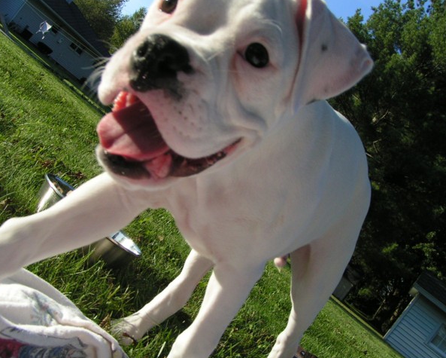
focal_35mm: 40
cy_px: 179
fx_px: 528
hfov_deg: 45.8
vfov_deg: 37.4
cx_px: 223
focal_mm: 5.8
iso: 50
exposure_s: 1/400
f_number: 5.6
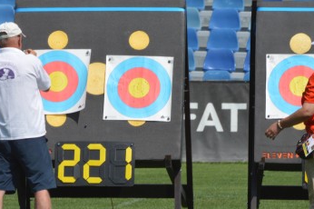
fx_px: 9071
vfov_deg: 1.3
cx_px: 149
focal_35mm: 1041
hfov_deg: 2.0
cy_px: 65
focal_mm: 300
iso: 400
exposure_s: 1/500
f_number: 16
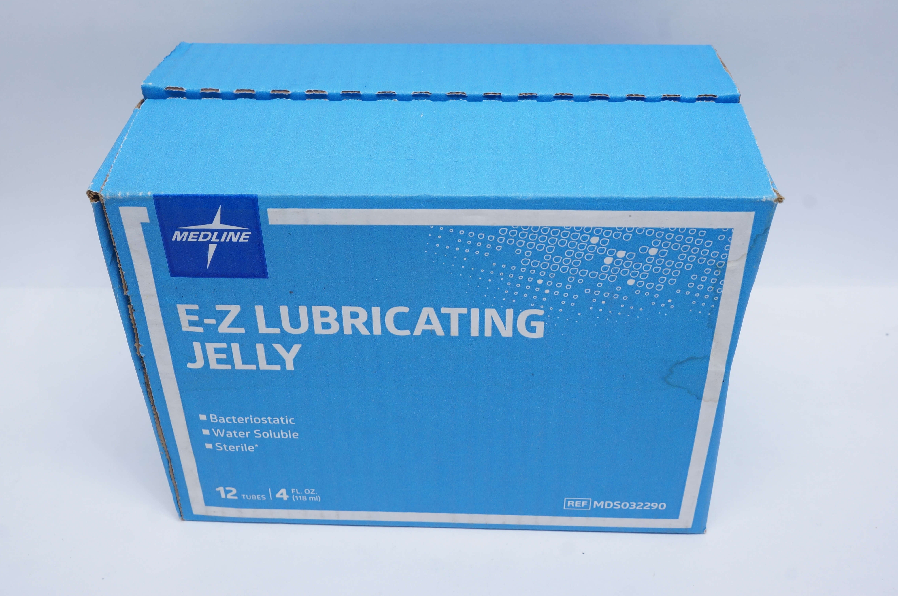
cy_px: 298
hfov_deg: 48.0
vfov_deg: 32.9
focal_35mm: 40
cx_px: 449
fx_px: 1009
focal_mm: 27
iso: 400
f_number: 10
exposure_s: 1/13
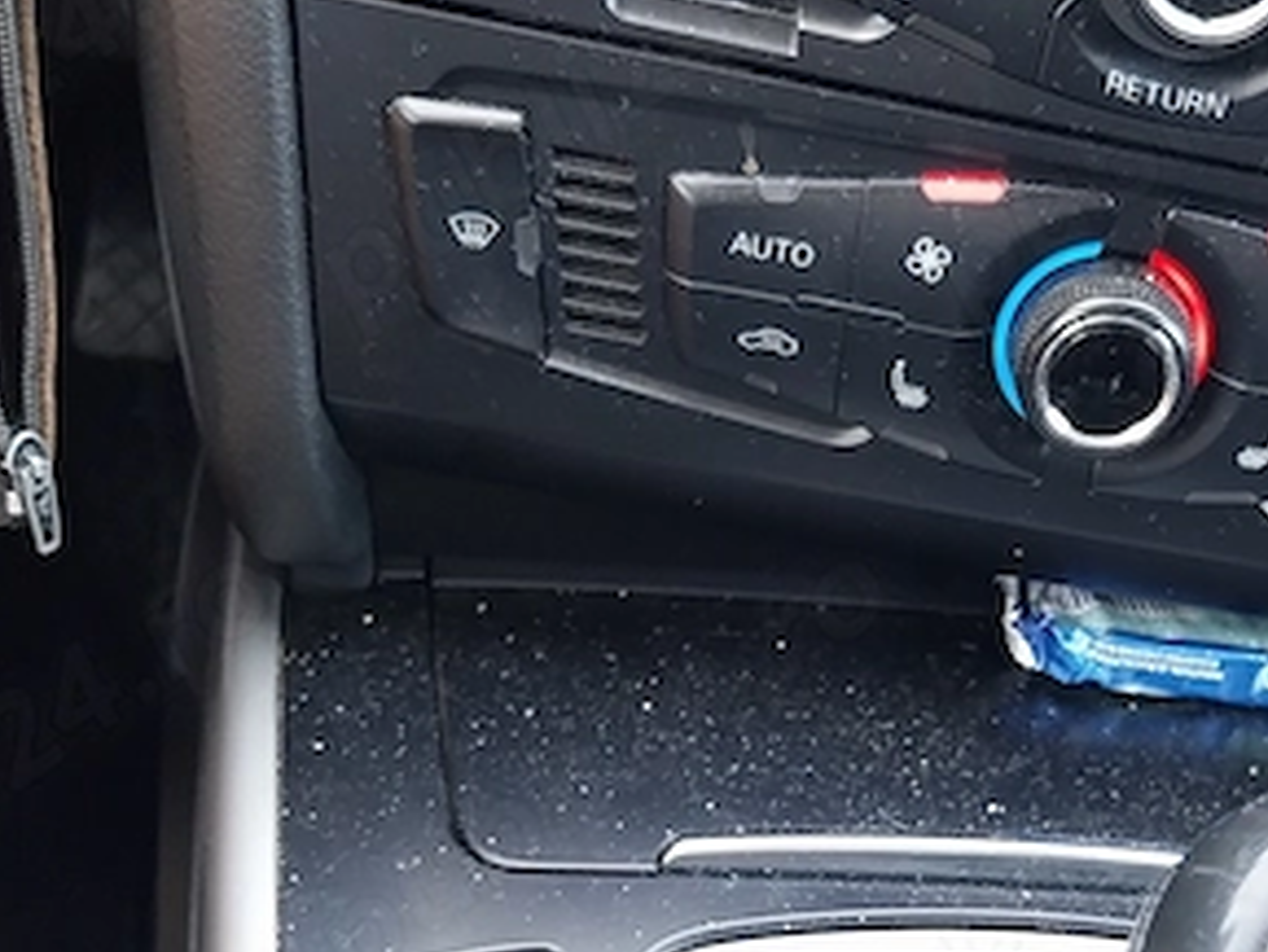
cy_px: 816
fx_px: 1979
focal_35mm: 54
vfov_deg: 26.3
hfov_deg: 35.0
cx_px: 908
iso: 100
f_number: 1.8
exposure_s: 1/50
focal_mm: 4
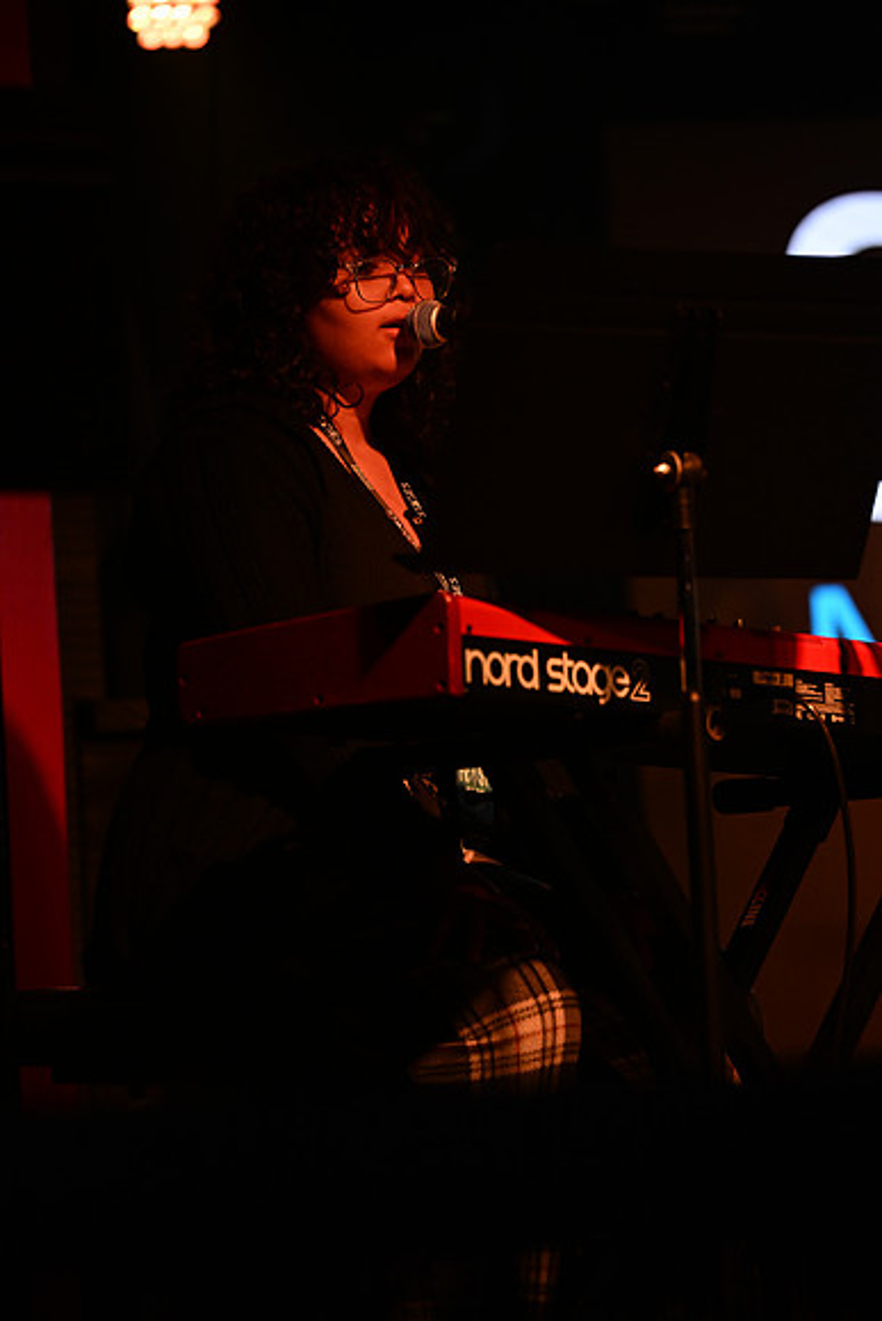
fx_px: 7345
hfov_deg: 6.9
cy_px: 660
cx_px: 441
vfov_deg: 10.3
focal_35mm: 200
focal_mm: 200
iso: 1600
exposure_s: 1/400
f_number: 3.5
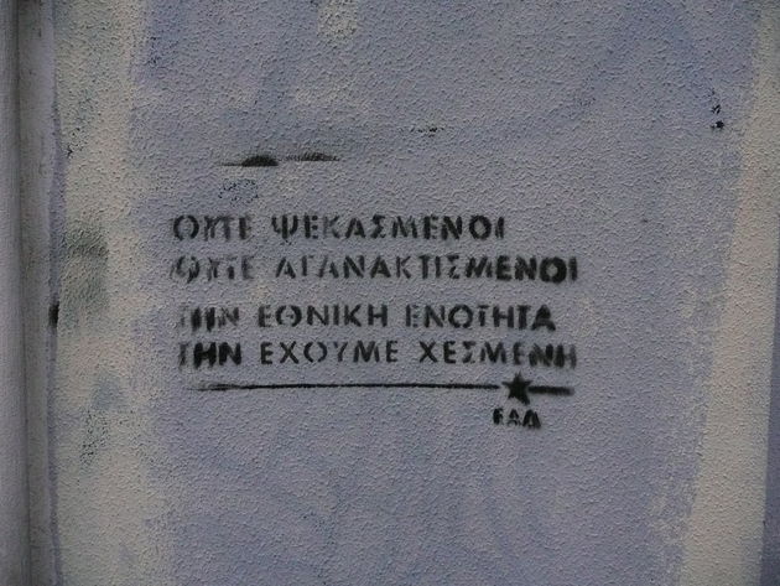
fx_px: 631
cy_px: 293
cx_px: 390
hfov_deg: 63.4
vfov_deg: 49.8
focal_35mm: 28
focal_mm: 4.6
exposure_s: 1/400
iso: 400
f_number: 3.3
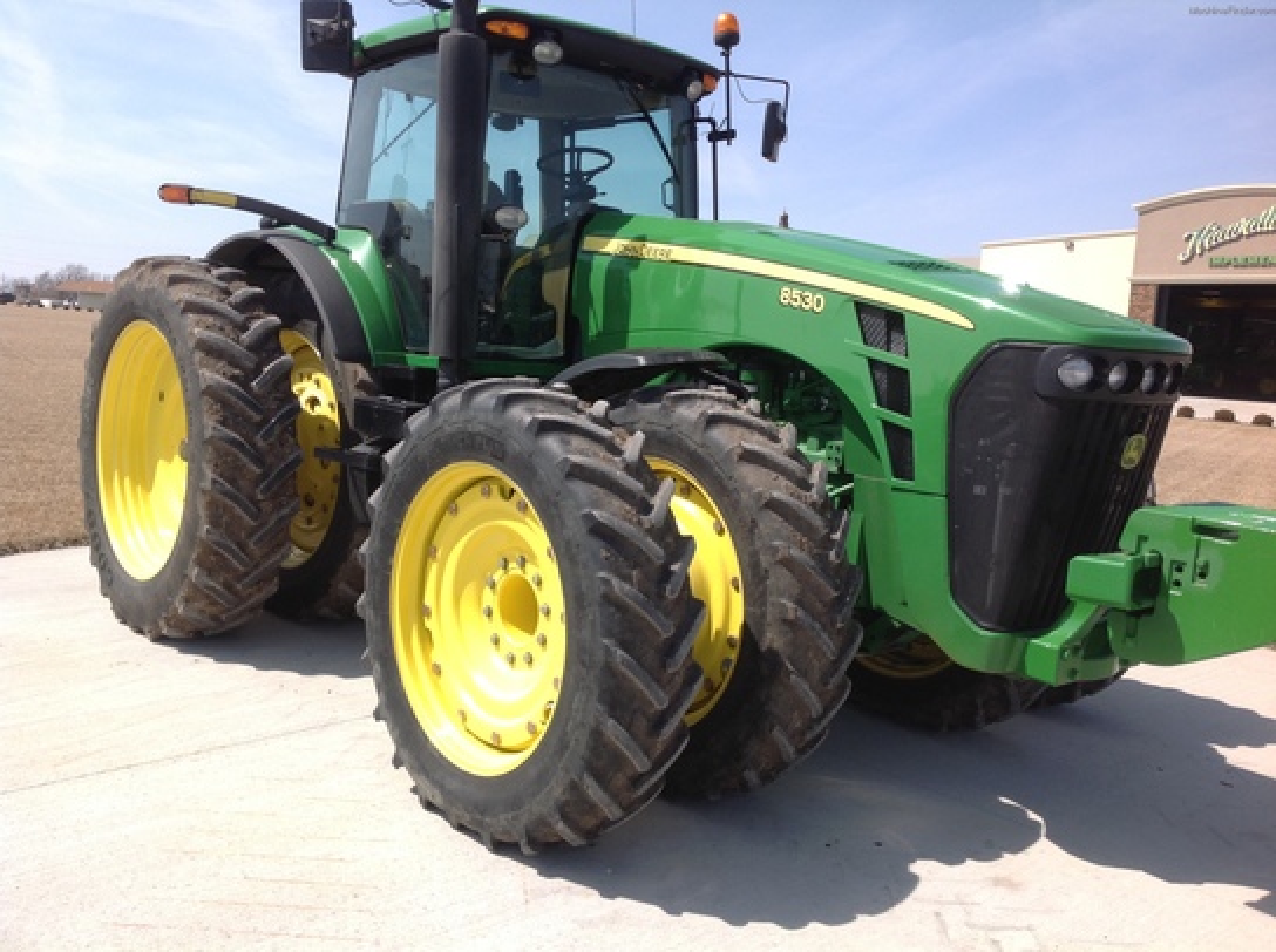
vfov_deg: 40.6
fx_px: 1288
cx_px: 638
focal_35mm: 35
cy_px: 476
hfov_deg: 52.7
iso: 50
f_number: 2.4
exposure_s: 1/1259
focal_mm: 4.28
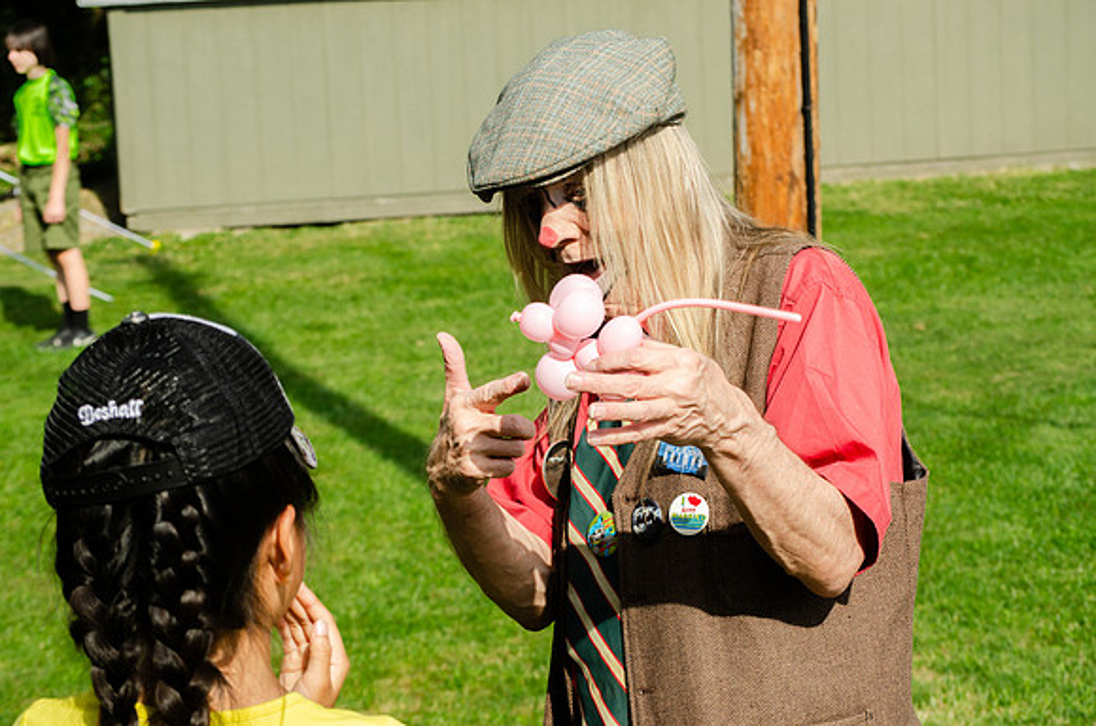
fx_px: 2825
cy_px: 363
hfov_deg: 22.0
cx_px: 548
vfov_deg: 14.6
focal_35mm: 93
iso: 100
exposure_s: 1/250
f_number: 8
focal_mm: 62
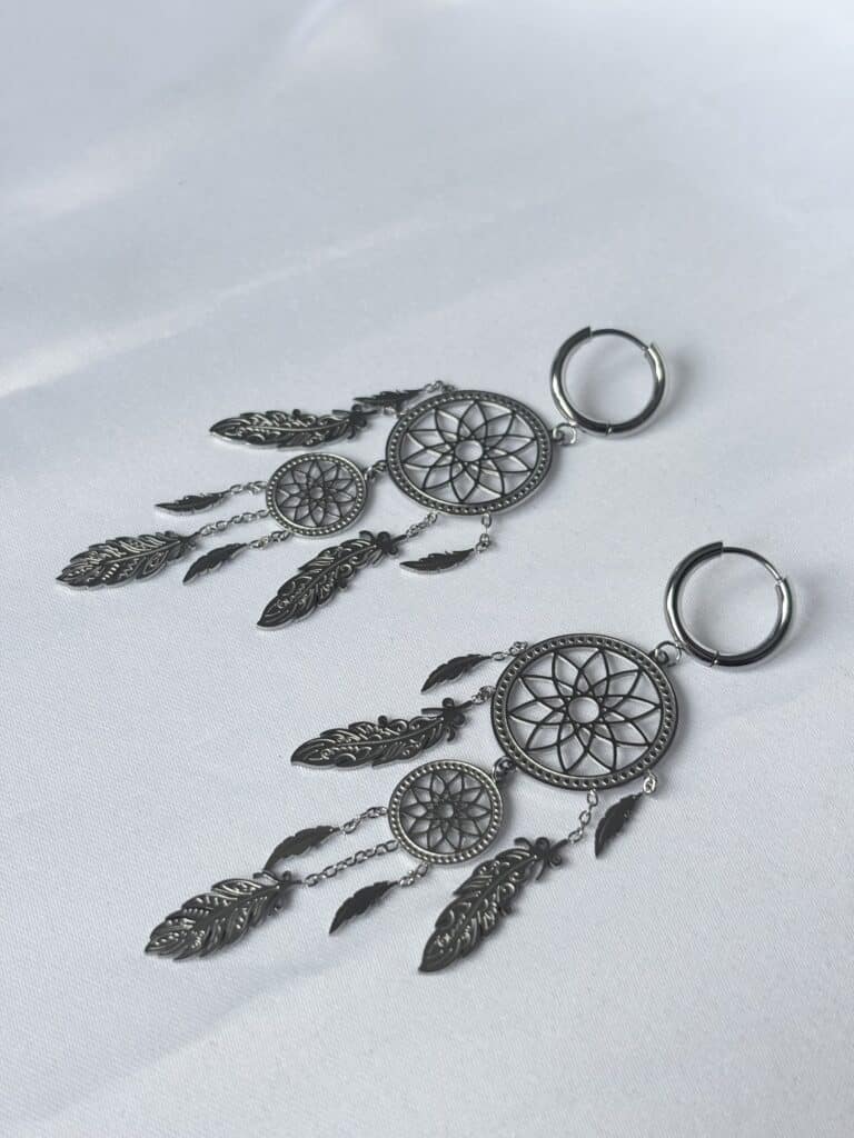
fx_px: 1710
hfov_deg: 28.0
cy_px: 569
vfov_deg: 36.8
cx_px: 427
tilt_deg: -56.7
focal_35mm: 52
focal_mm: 5.96
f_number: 1.6
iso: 32
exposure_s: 1/512
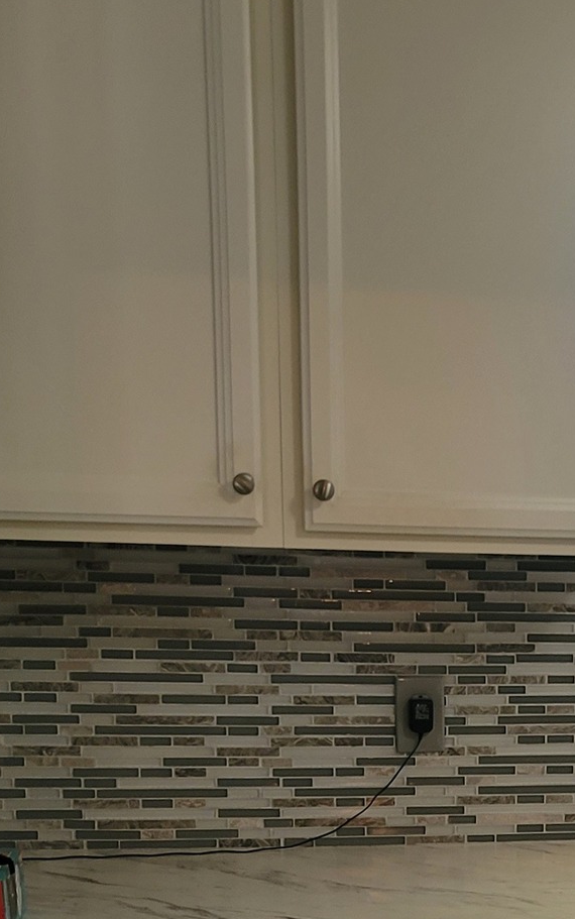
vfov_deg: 29.0
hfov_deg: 18.6
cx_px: 653
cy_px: 879
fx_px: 1679
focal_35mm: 67
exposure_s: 1/40
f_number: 1.8
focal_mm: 7
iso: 200
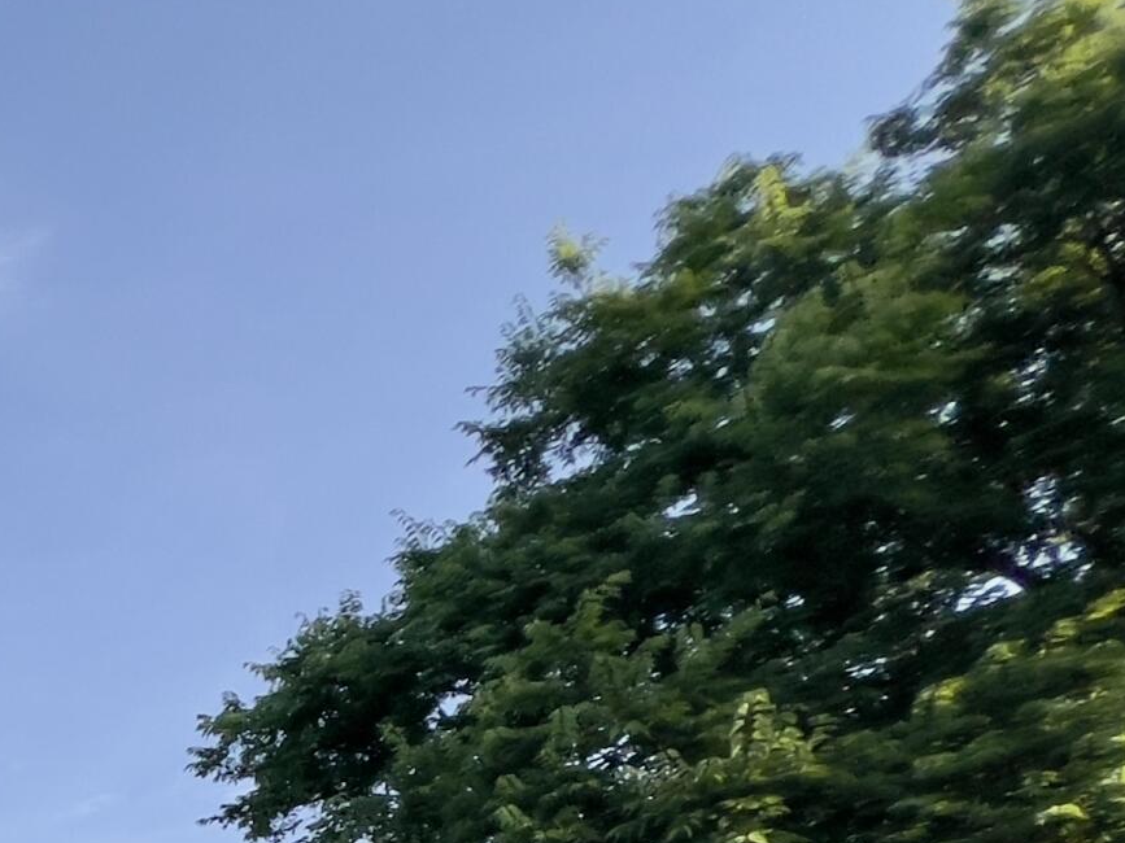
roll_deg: +1.9
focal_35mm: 45
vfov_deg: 22.8
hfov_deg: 25.0
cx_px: -746
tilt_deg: +2.8
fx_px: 1462
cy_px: 1405
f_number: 1.8
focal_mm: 1.57
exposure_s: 1/853
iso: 32
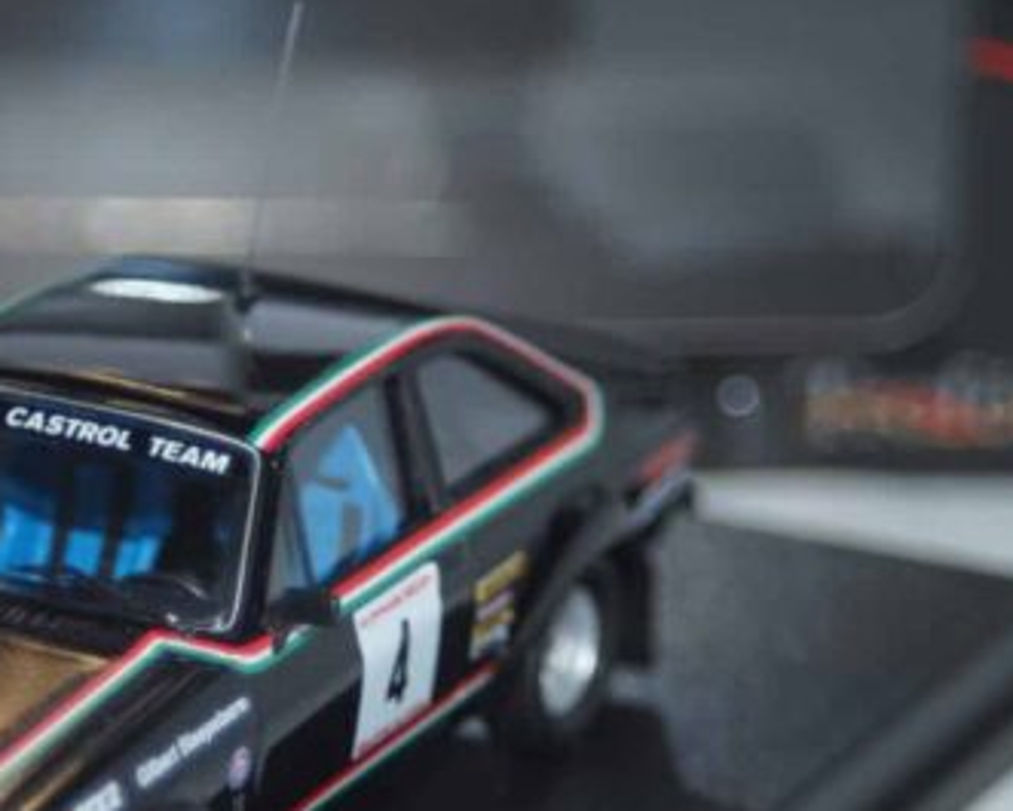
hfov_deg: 9.4
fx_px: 6118
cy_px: 600
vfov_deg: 7.6
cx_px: 159
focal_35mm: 204
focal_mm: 80
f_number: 5.6
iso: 400
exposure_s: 1/100
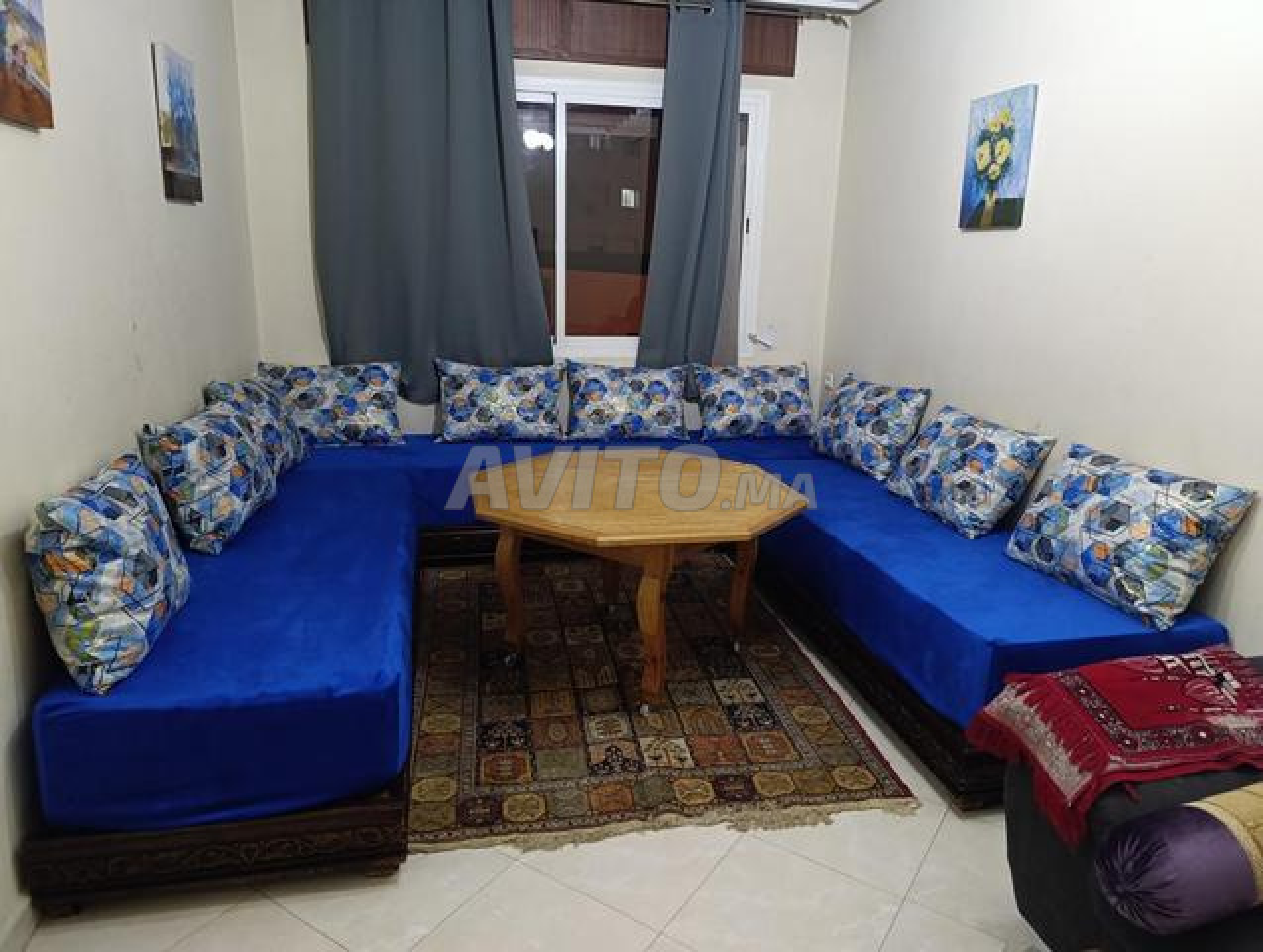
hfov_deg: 73.8
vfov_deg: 59.0
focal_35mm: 23
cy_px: 476
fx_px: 841
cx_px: 632
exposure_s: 1/25
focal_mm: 6.14
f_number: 1.6
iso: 2000
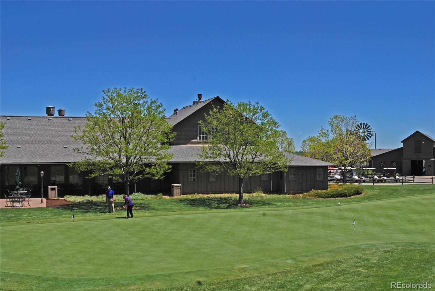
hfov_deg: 42.3
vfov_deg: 29.0
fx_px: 562
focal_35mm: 46
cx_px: 218
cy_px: 146
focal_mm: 31
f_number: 10
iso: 200
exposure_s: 1/320
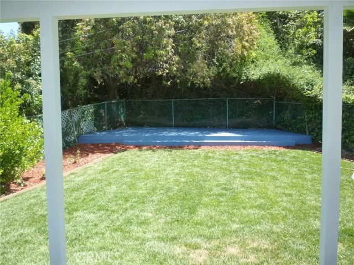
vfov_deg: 48.2
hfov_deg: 61.7
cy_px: 132
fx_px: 297
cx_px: 177
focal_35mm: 29
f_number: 3.5
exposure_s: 1/500
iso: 400
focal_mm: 5.2
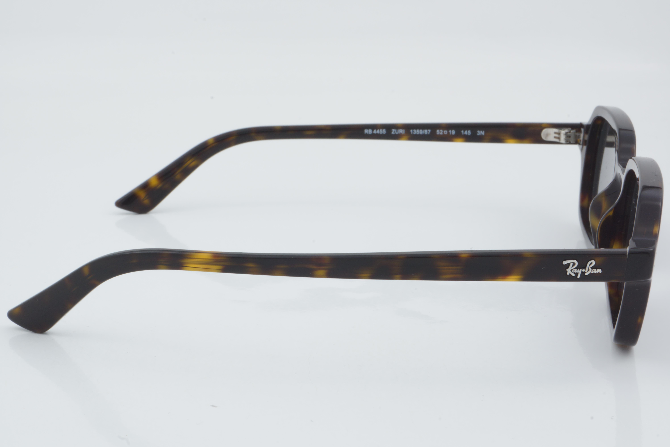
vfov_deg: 18.2
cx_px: 335
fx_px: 1396
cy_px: 224
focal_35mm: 75
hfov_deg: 27.0
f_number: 32
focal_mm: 50
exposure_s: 1/3
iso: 100
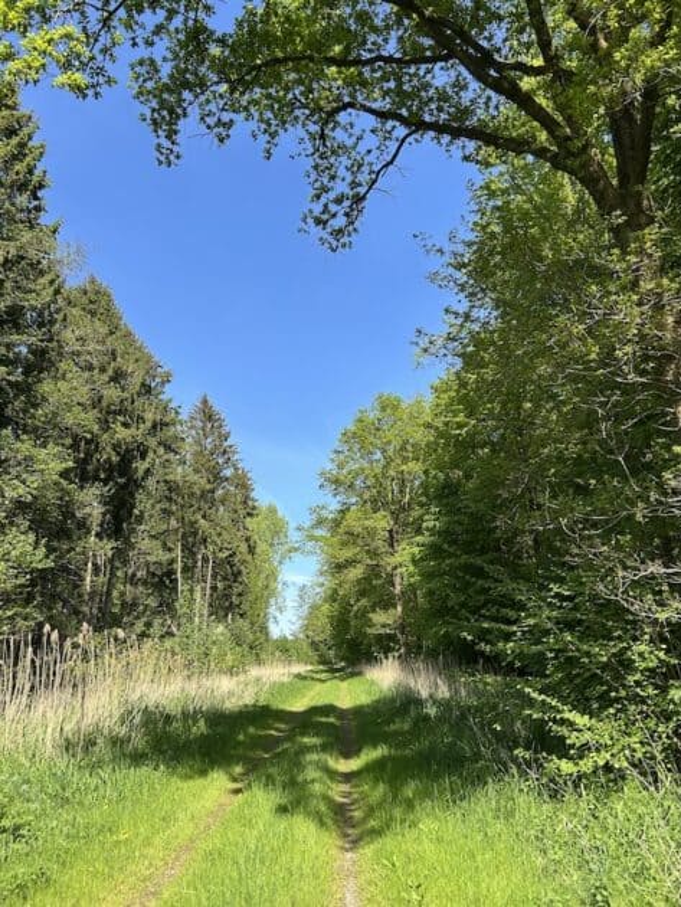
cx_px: 340
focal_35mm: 26
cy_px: 454
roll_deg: +1.6
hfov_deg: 53.1
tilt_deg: +16.7
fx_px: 682
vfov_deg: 67.3
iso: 50
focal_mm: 5.7
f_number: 1.5
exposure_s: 1/1838
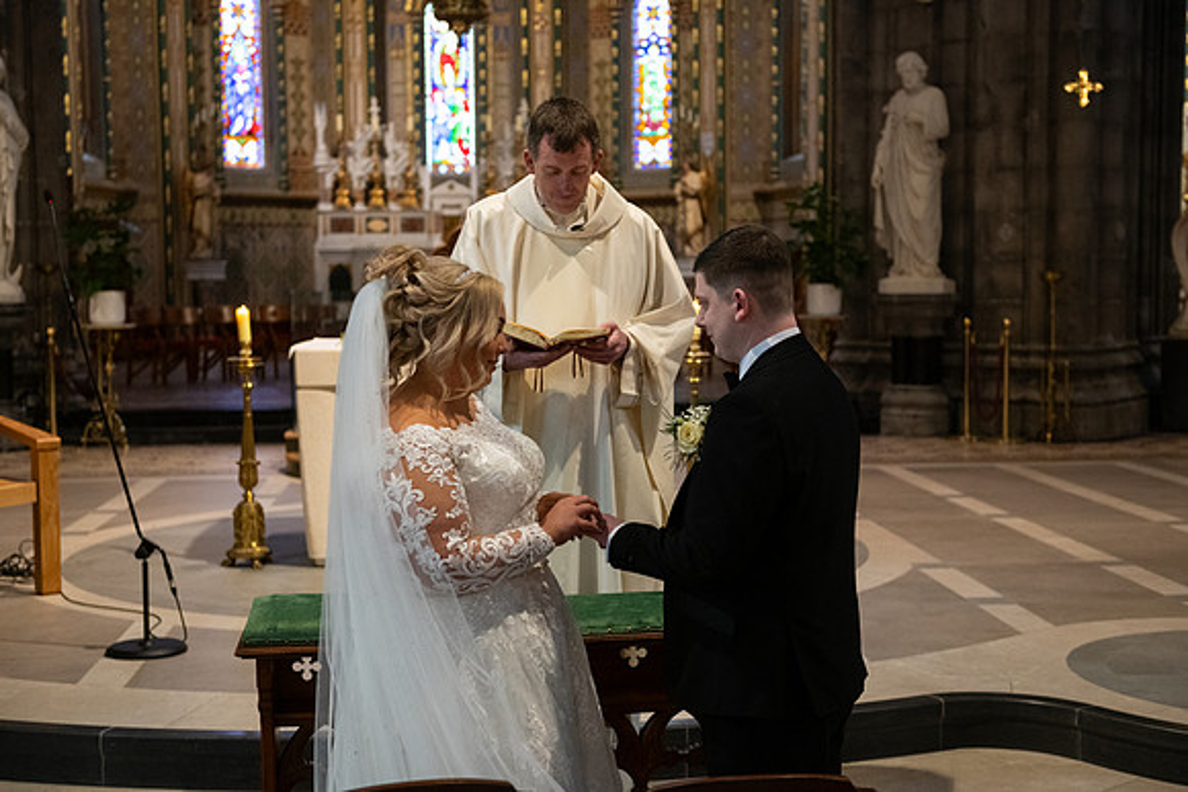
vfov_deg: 24.6
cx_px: 594
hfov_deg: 36.2
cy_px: 396
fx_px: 1815
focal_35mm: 55
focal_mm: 55
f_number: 3.5
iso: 1250
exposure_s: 1/160
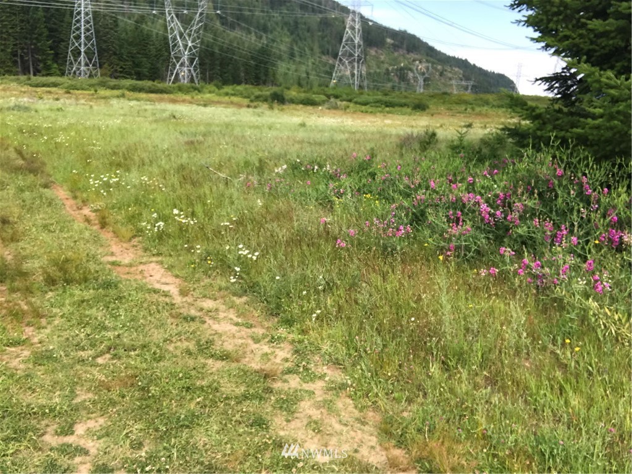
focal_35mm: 32
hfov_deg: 56.8
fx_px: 584
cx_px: 316
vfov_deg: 44.2
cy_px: 237
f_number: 2.2
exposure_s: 1/523
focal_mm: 2.87
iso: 25
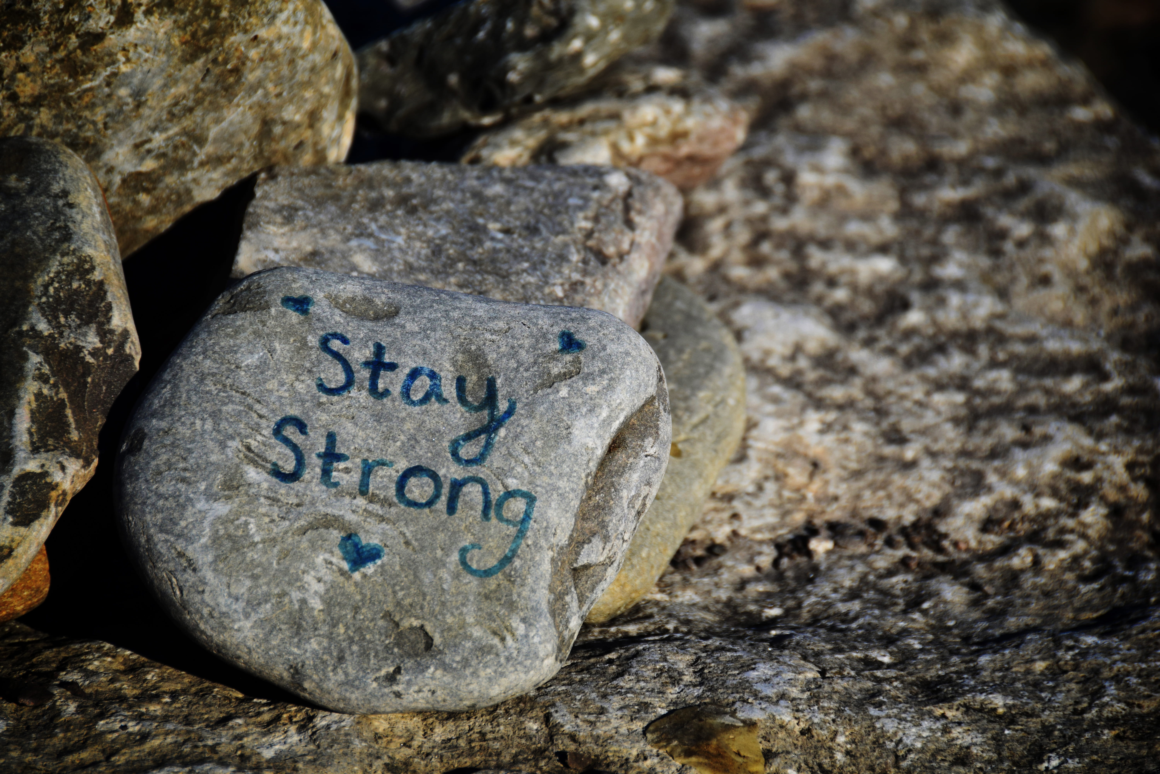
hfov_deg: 6.9
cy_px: 387
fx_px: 9666
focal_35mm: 300
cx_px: 580
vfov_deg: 4.6
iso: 200
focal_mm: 200
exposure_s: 1/800
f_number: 7.1
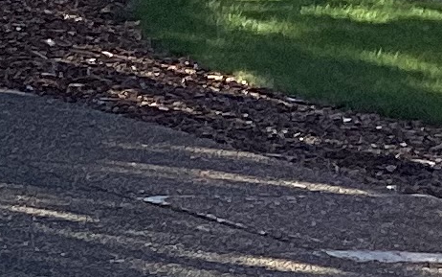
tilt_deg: -20.7
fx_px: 2795
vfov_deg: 5.4
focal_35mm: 232
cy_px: 742
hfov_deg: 7.8
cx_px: -924
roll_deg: -1.1
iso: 25
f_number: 2.4
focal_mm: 3.3
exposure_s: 1/265
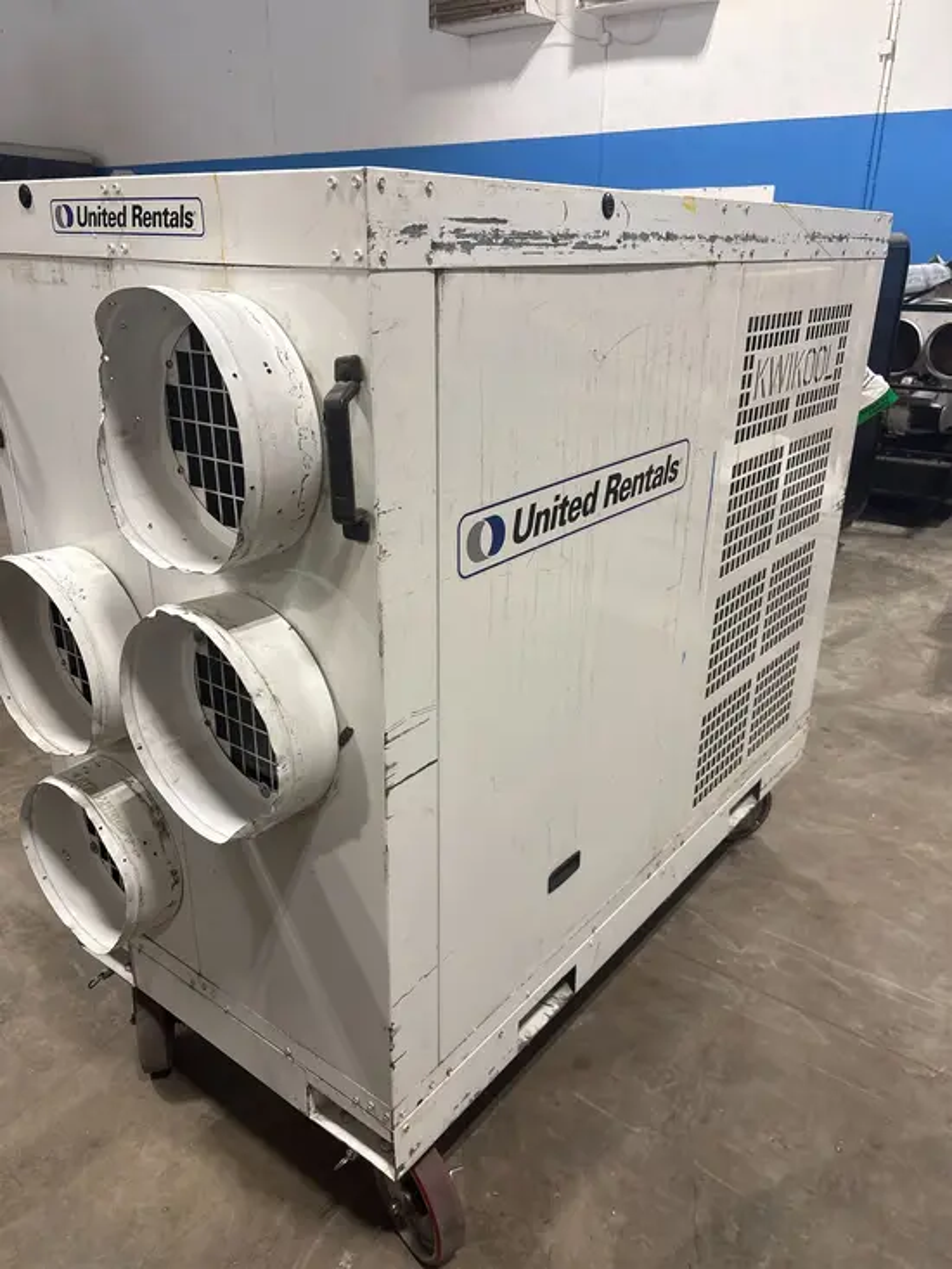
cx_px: 476
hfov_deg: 53.1
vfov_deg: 67.3
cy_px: 634
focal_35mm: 26
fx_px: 953
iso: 100
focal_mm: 5.96
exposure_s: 1/122
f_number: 1.6
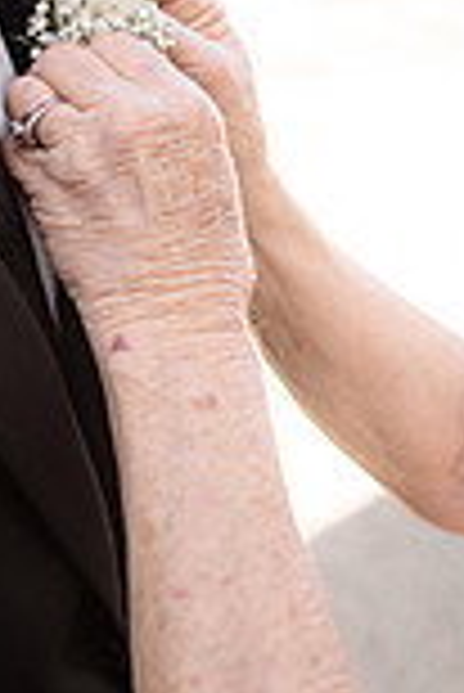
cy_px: 90
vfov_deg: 27.9
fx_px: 1350
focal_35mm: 70
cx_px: 144
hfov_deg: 19.4
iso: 100
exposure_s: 1/500
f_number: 2.2
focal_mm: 24
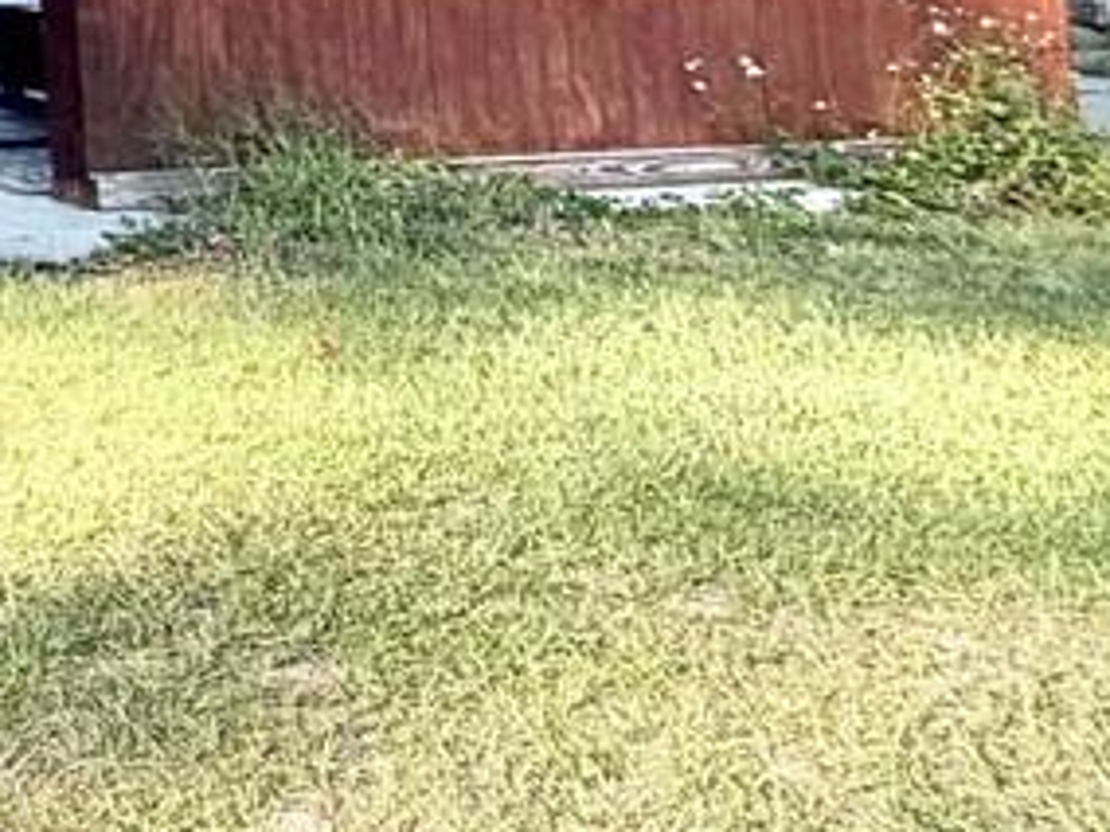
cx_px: -1223
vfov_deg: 16.5
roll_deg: +1.0
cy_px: -523
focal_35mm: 79
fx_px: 2533
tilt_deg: +6.7
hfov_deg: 16.9
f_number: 2.2
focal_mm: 2.22
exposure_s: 1/502
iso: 50
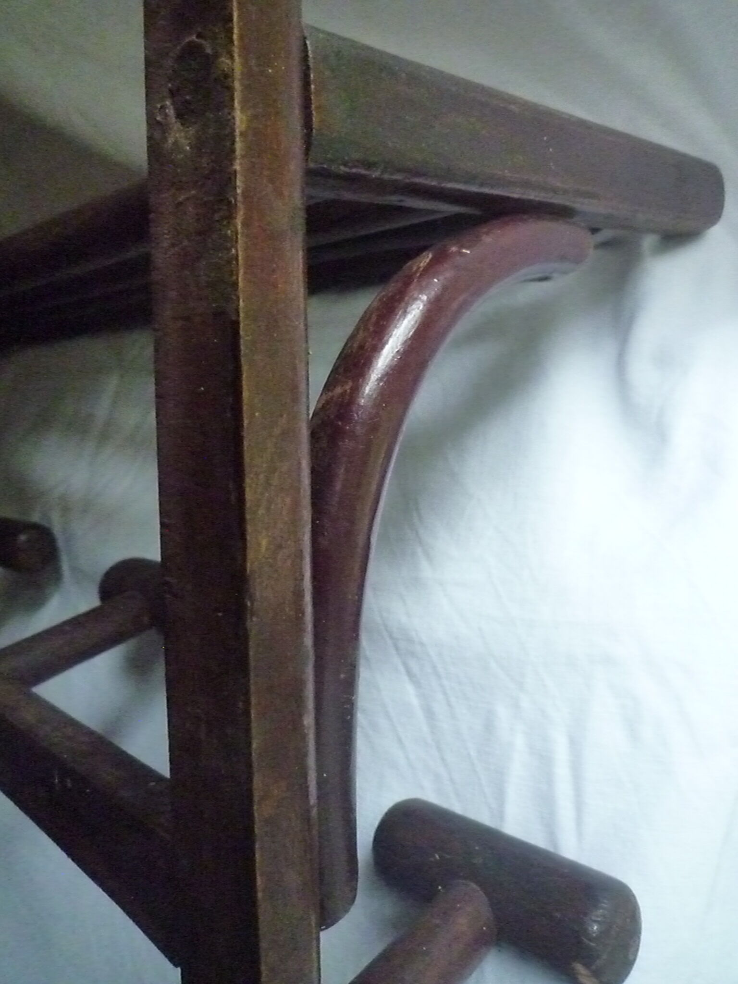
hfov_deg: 54.9
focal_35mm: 25
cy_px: 492
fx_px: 711
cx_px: 369
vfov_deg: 69.4
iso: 2500
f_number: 2.8
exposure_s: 1/250
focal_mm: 4.4
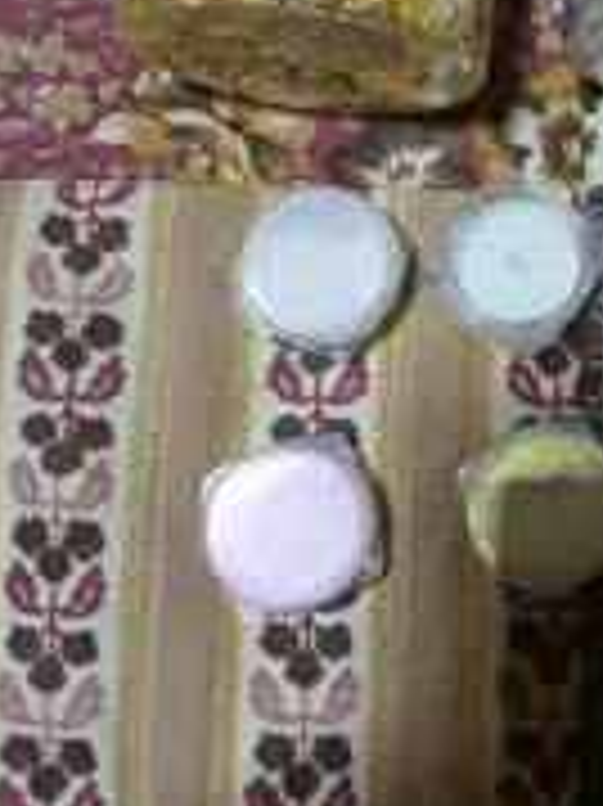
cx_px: 558
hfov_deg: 24.4
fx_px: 1349
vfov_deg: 32.5
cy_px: 180
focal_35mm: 58
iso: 320
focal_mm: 3.98
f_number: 1.8
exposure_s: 1/24
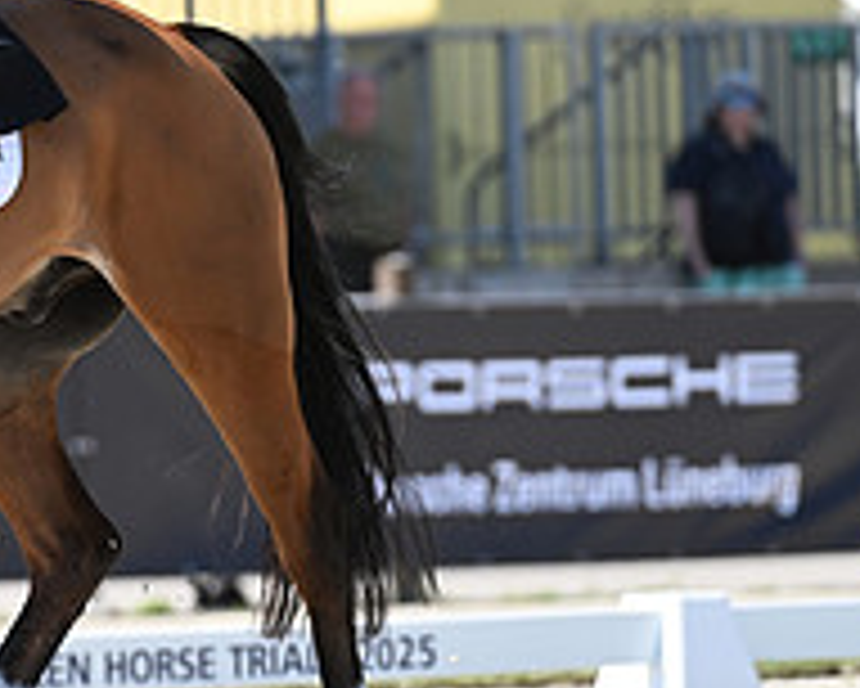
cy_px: 124
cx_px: -180
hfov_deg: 1.9
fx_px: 26179
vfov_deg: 1.5
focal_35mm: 1028
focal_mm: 360
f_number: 5
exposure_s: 1/1600
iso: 640
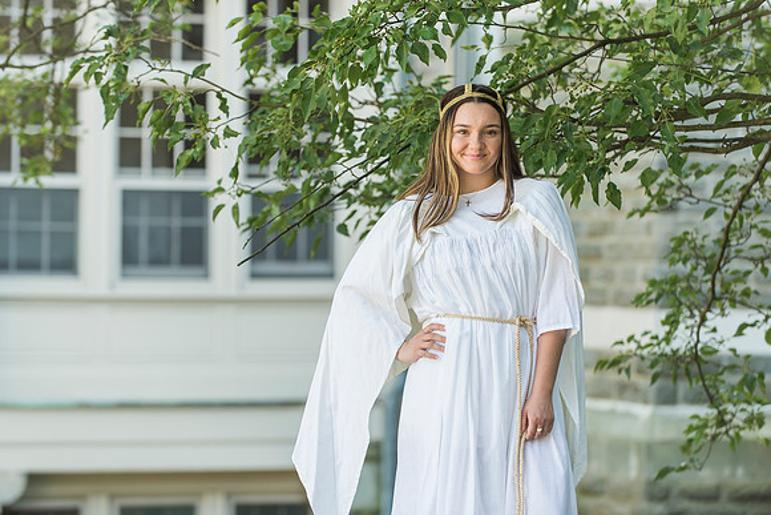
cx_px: 374
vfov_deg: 10.2
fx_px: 2871
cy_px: 250
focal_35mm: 134
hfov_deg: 15.3
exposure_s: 1/200
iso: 320
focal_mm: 130
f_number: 3.5
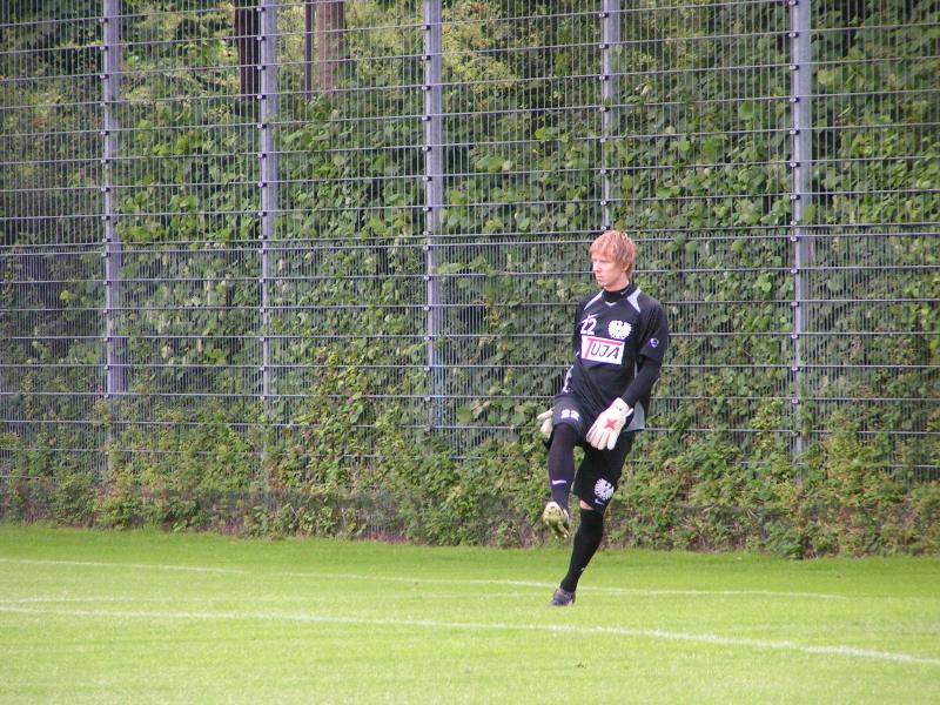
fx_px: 10319
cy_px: 352
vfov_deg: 3.9
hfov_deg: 5.2
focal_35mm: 380
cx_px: 470
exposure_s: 1/320
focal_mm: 58
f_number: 3.5
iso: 200
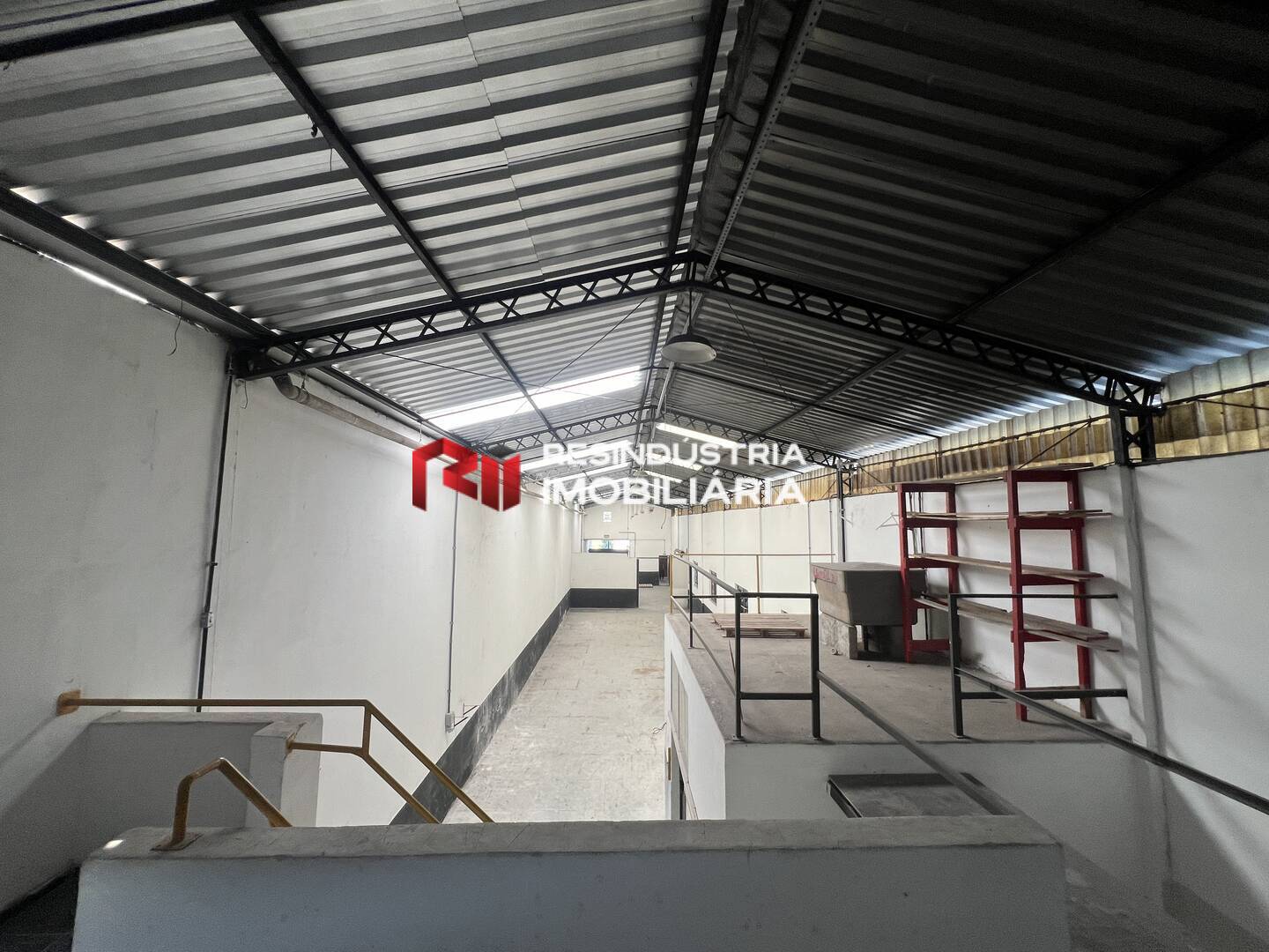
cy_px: 476
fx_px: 477
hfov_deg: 106.2
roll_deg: +0.0
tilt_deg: +5.1
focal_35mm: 13
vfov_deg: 89.9
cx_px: 634
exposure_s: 1/99
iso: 64
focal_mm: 1.57
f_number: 1.8
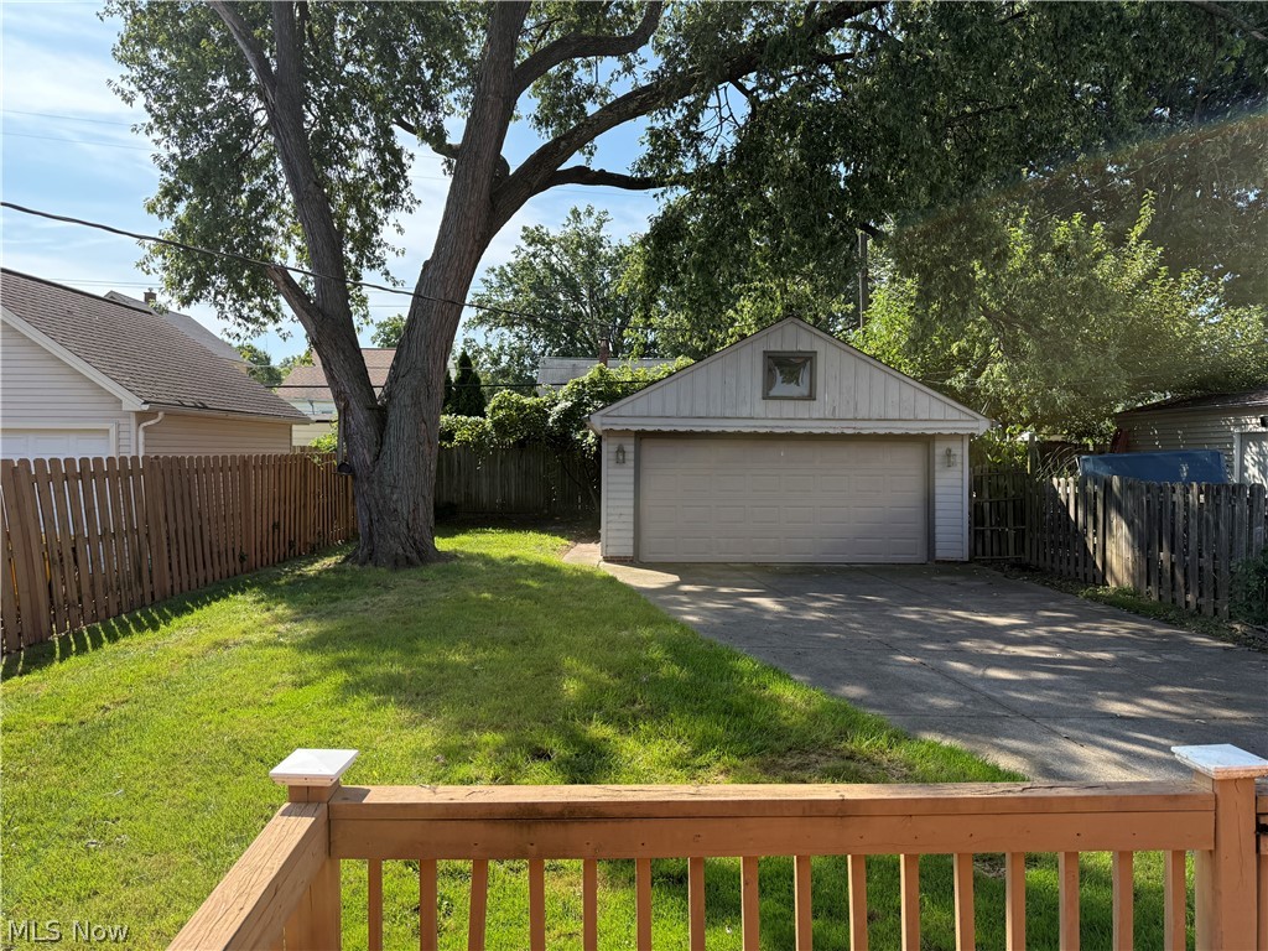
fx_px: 879
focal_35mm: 24
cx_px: 634
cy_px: 476
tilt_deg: -4.2
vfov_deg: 56.8
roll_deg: -0.4
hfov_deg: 71.6
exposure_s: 1/2445
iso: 100
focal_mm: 6.76
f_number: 1.78
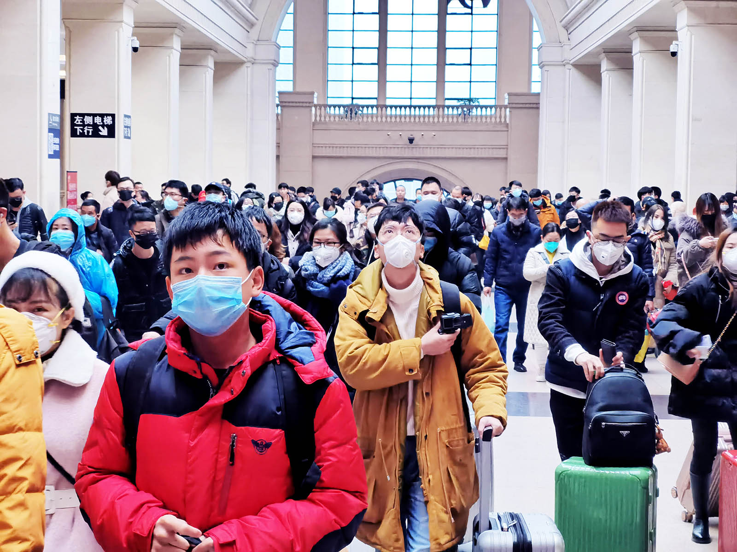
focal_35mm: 81
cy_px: 276
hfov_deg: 24.1
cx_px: 368
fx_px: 1725
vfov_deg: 18.2
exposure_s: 1/100
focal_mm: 7.48
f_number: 2.4
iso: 160
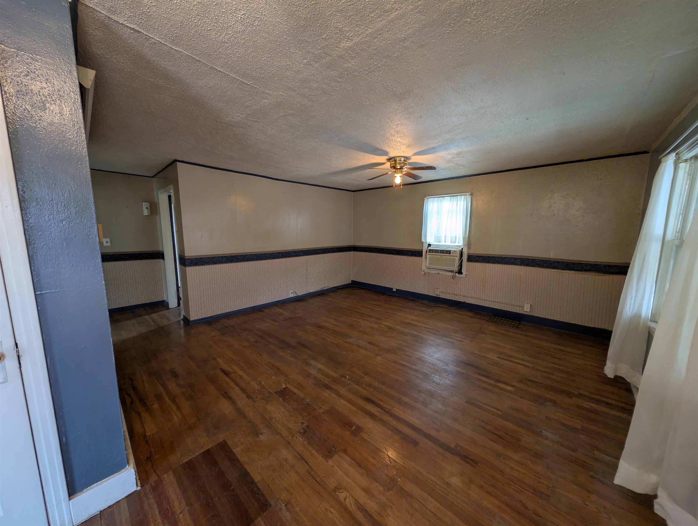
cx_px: 349
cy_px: 263
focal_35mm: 12
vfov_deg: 94.6
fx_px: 242
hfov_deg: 110.5
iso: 185
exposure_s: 1/60
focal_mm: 2.23
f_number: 1.95
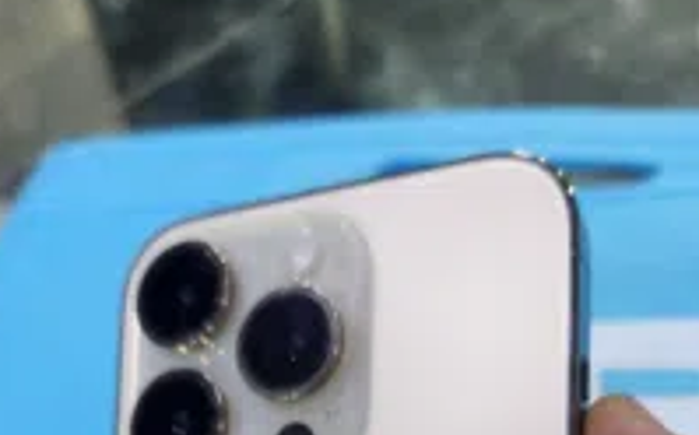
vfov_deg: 21.9
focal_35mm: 49
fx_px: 933
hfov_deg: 41.1
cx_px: 362
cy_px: 649
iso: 200
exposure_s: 1/100
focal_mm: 5.4
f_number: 1.8
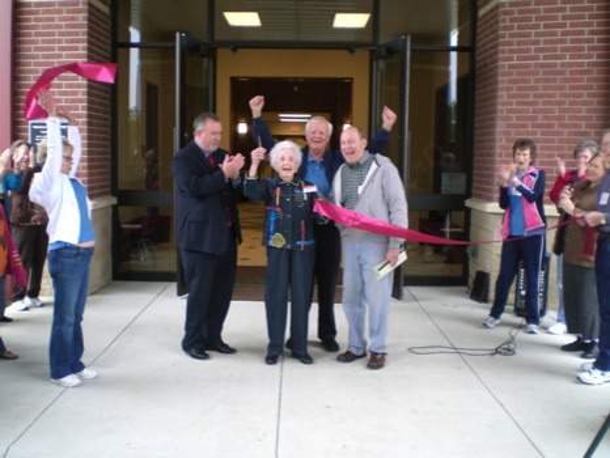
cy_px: 229
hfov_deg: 49.0
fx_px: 670
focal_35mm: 38
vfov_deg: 37.8
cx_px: 305
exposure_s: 1/60
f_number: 3.1
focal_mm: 6.3
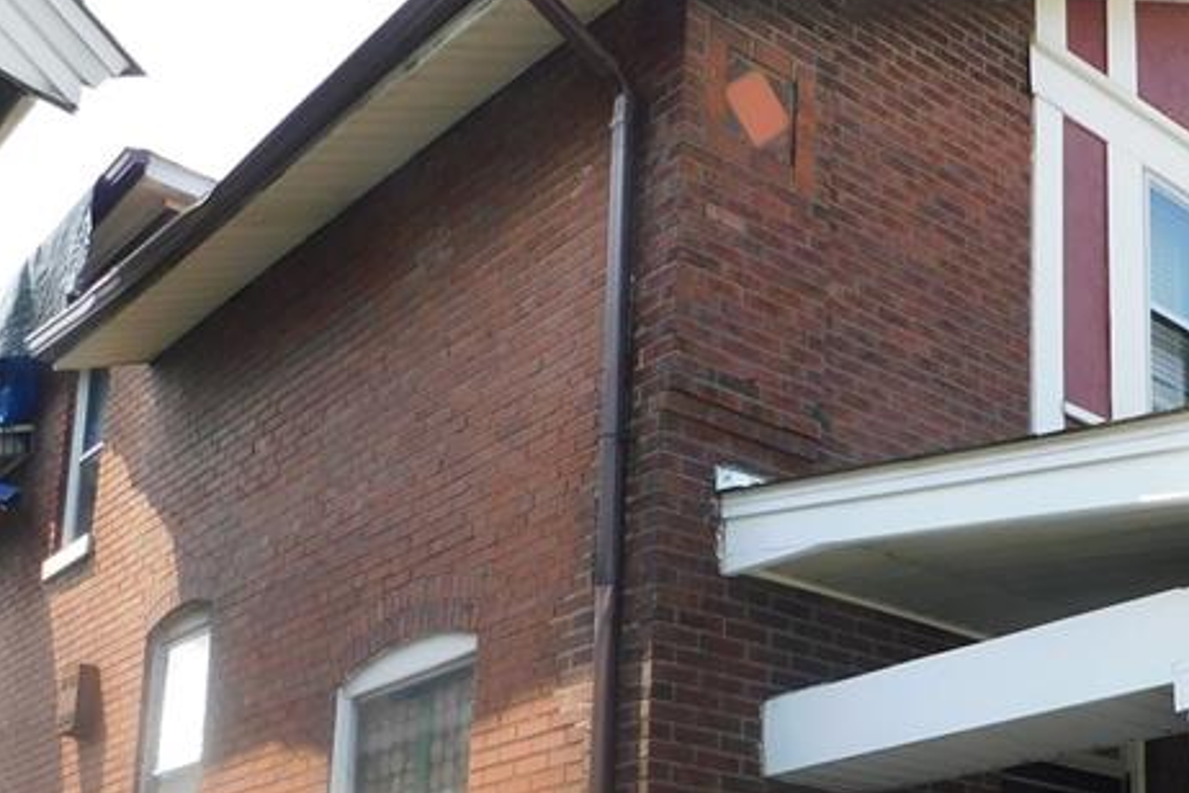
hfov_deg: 36.0
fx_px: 1750
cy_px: 824
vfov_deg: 24.2
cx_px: 986
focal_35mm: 53
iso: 125
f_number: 3
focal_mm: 4
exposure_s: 1/500
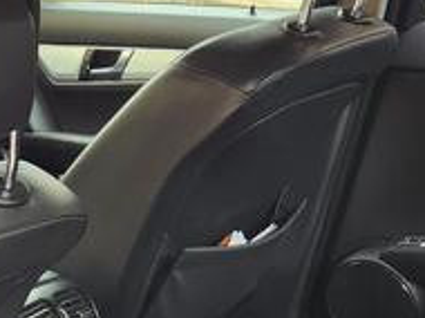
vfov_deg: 17.1
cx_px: -16
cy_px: 456
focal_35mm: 79
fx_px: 969
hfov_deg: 23.5
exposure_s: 1/180
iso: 125
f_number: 1.8
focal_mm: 5.4
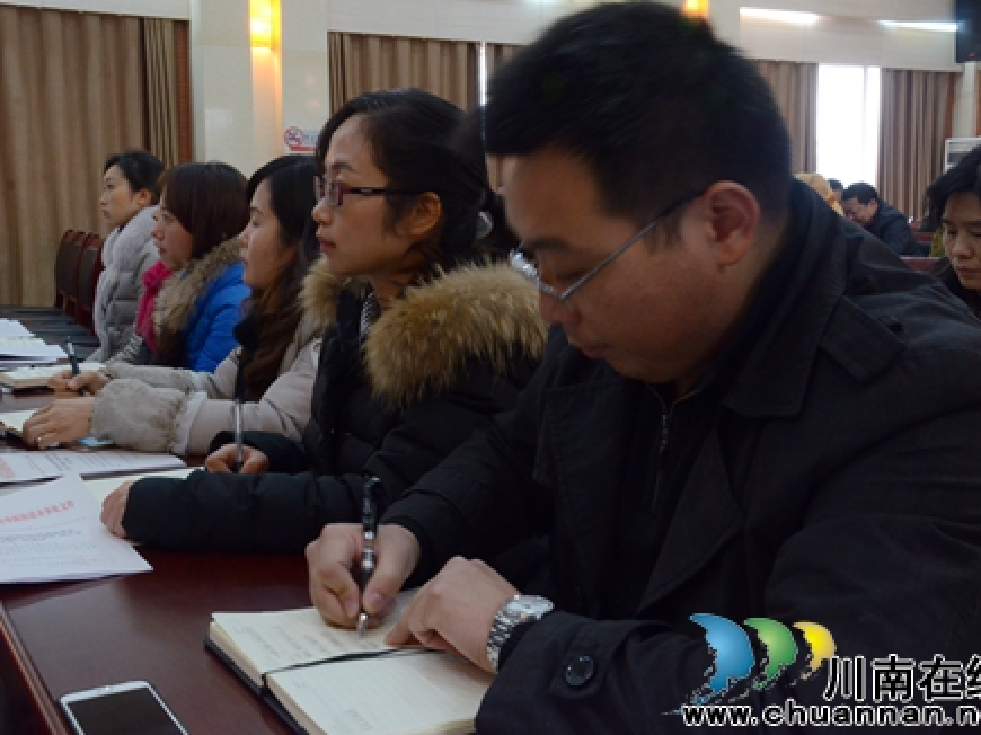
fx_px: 1218
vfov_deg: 33.6
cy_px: 366
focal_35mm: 43
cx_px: 489
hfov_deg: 43.9
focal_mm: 26
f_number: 13
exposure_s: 1/8
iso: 1600
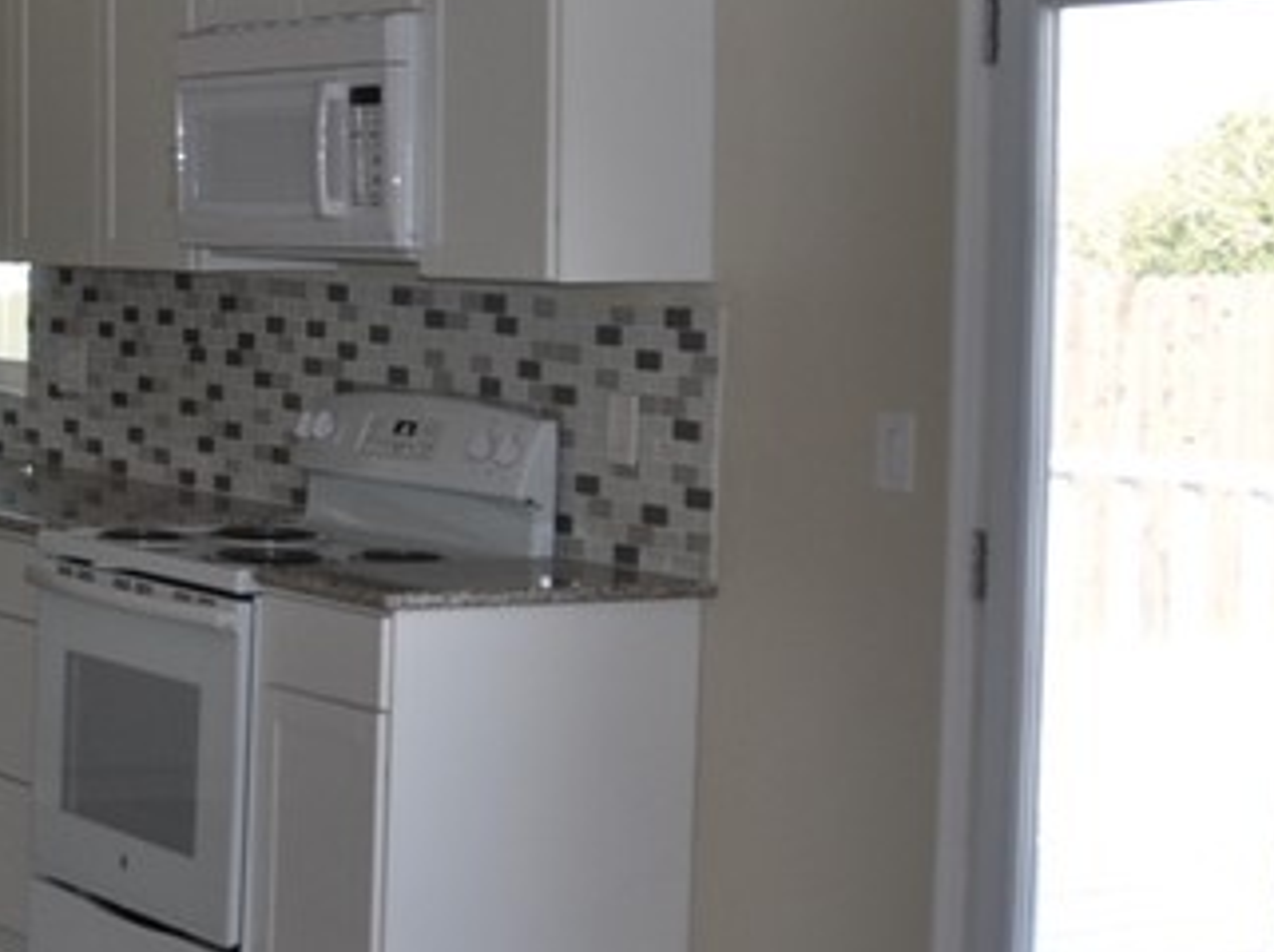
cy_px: 432
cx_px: -488
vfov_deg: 16.7
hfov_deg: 20.0
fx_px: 3235
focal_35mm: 88
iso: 220
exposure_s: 1/200
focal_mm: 18
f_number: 3.5
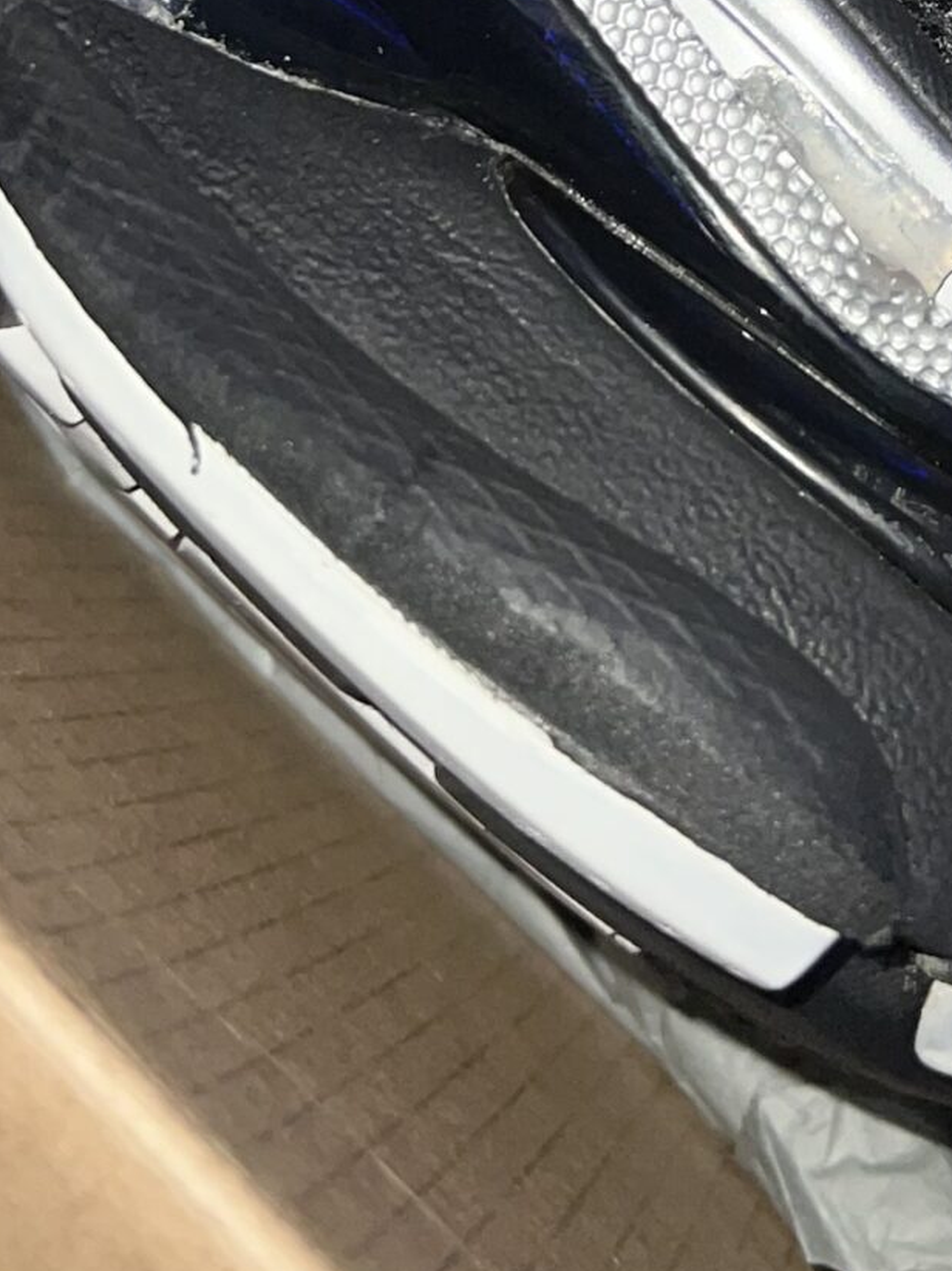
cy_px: -342
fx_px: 2972
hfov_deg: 17.5
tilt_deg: -70.8
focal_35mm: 81
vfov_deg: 21.9
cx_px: 1074
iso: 32
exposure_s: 1/4
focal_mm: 5.7
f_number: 1.5
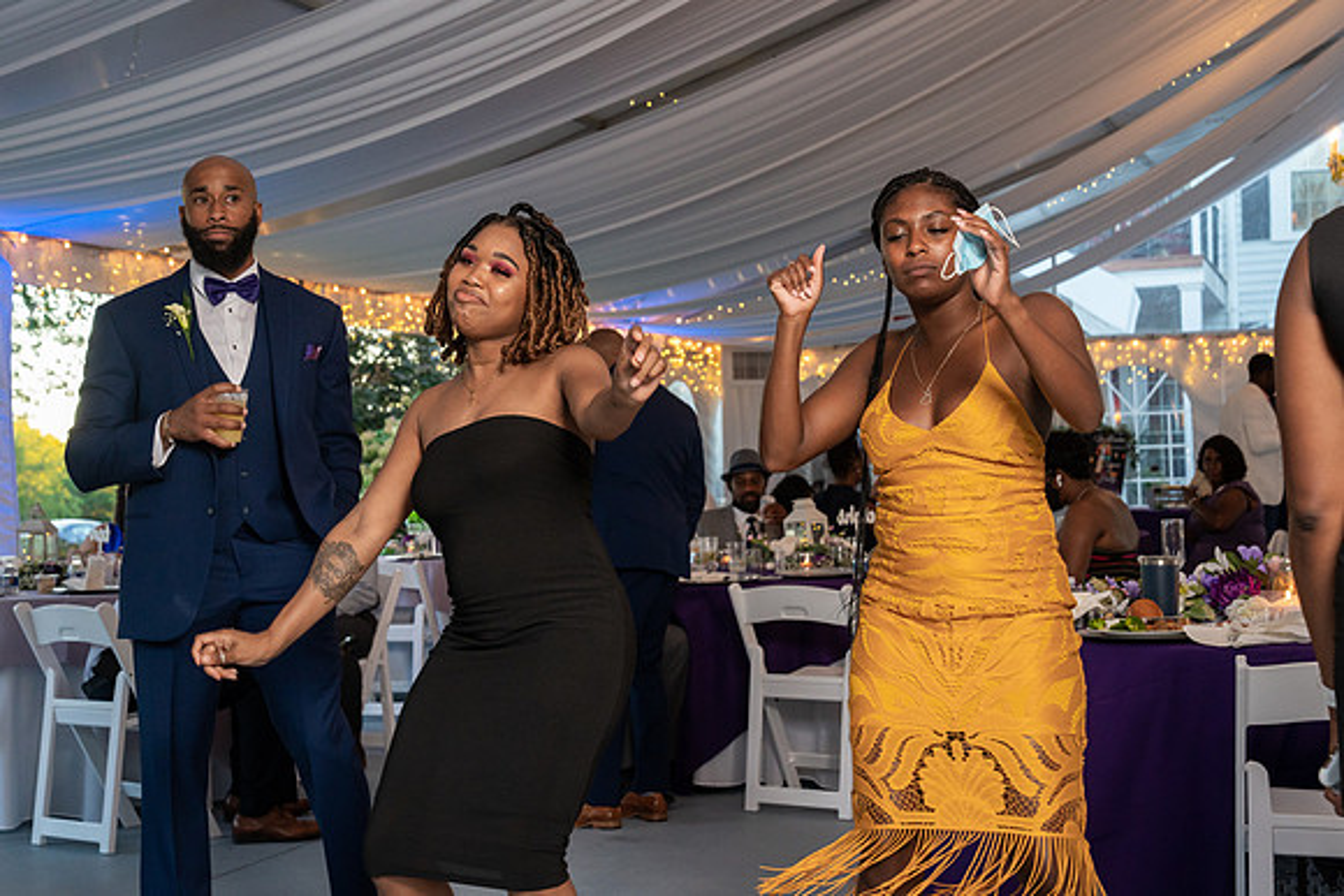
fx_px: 2038
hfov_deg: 36.5
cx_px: 699
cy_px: 434
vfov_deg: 24.8
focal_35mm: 55
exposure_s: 1/200
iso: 2000
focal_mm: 52
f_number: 5.6
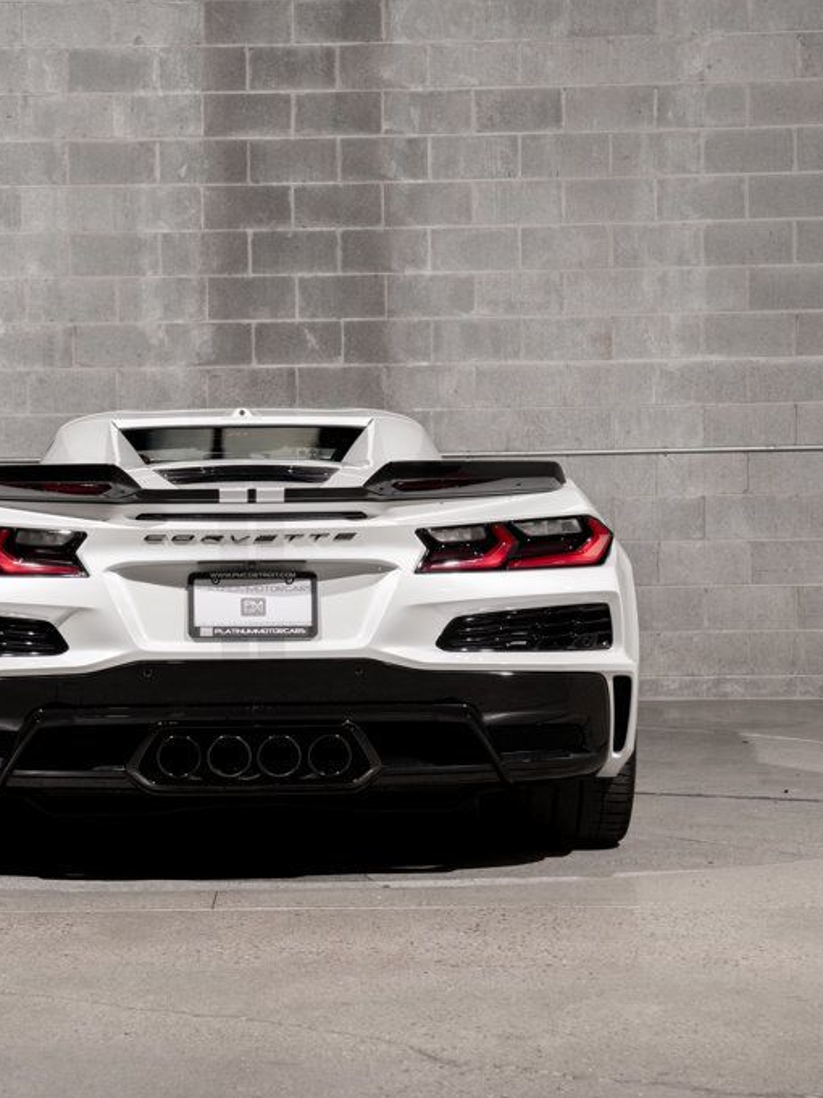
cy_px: 550
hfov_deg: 17.5
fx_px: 2663
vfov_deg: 23.3
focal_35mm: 84
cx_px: 252
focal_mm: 58
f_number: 9
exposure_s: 1/50
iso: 160
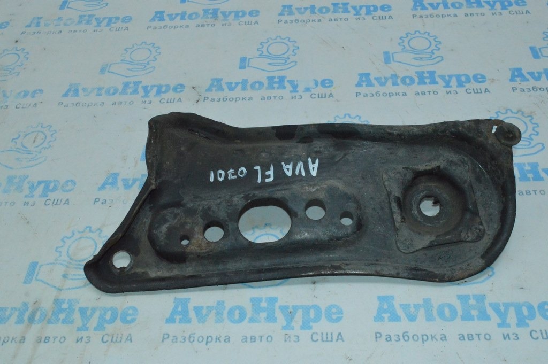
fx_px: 570
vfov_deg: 35.4
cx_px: 274
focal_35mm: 38
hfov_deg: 51.3
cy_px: 182
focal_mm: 25
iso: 6400
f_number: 16
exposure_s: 1/200
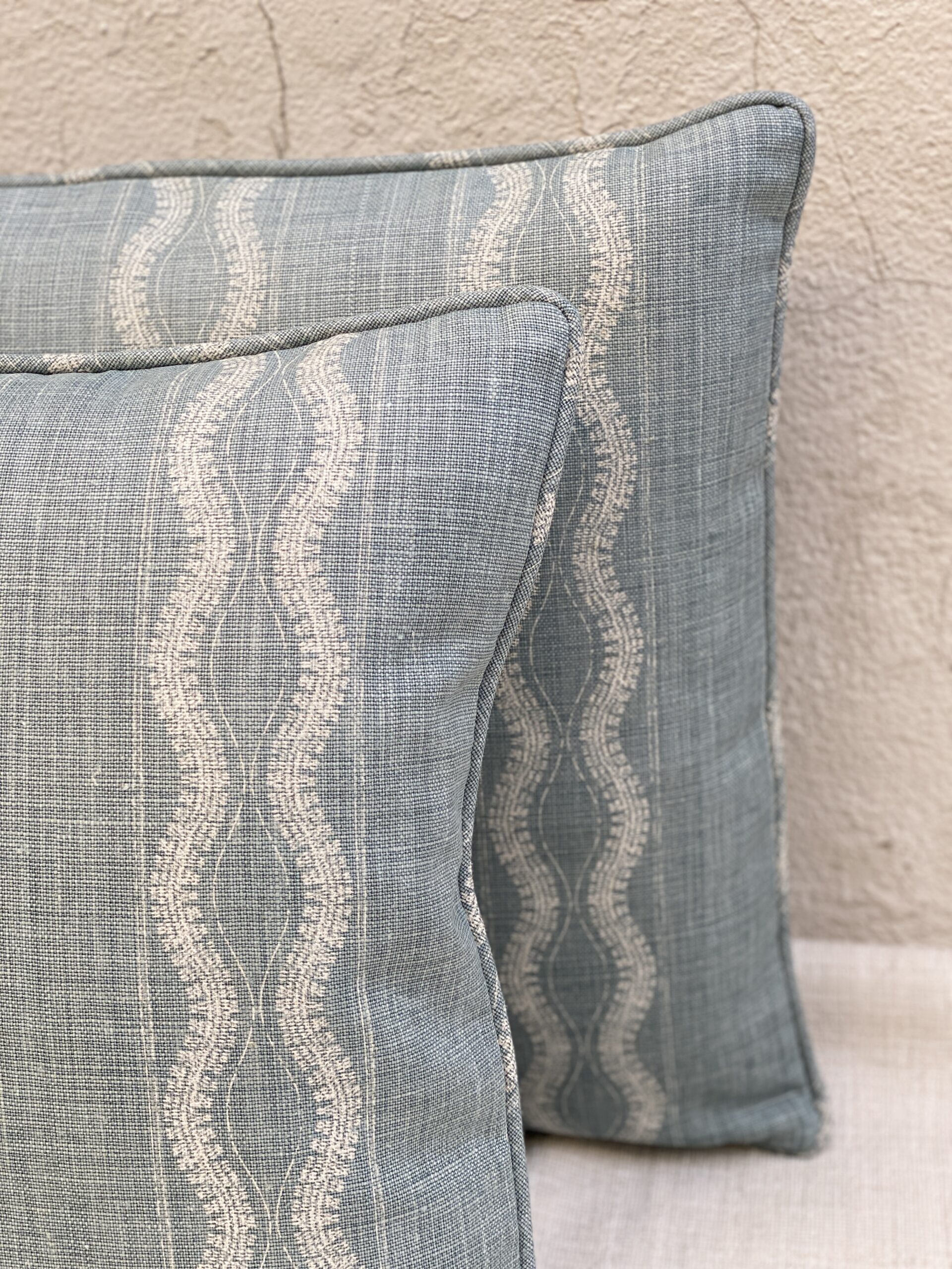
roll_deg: +5.3
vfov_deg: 36.8
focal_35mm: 52
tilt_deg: -25.0
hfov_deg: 28.0
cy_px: 634
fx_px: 1907
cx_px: 476
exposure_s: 1/122
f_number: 2
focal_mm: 6
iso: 32
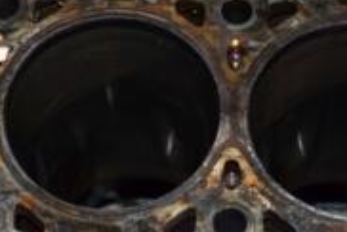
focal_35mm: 173
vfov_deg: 8.0
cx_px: 219
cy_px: 110
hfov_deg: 11.9
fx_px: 1667
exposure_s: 1/60
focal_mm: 35
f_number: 5
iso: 800
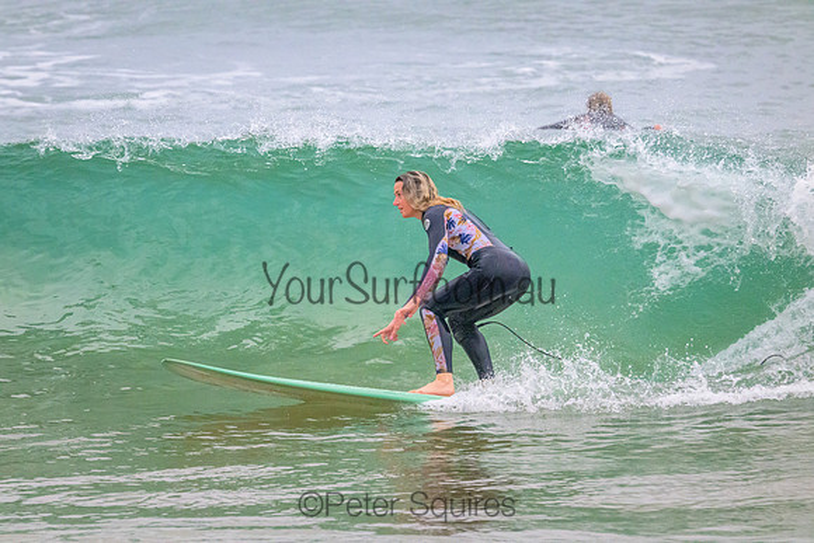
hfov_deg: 3.9
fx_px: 11986
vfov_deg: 2.6
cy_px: 272
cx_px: 407
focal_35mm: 530
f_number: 11
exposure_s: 1/1250
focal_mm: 530
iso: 11400
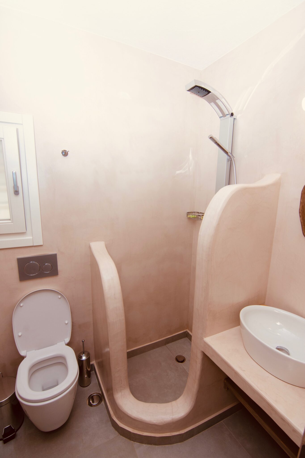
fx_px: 210
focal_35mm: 16
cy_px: 229
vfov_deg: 95.0
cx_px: 152
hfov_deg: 72.0
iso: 400
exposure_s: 1/125
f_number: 8
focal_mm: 11
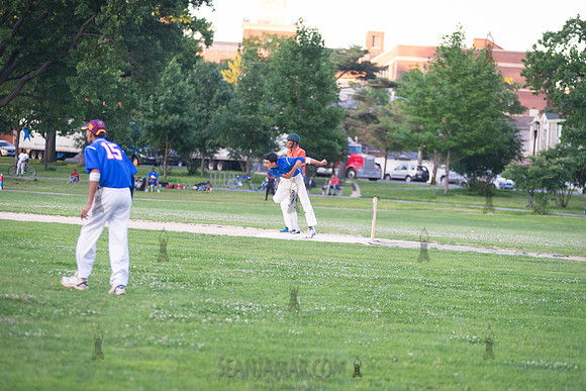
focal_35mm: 120
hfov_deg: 17.1
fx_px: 1954
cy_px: 196
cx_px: 293
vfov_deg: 11.4
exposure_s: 1/800
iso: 1600
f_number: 2.8
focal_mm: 120
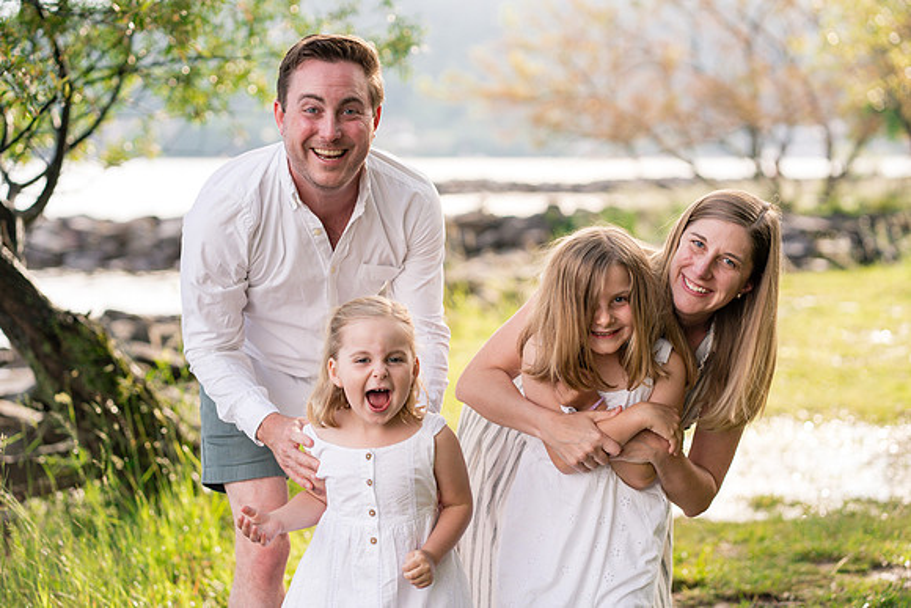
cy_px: 304
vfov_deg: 15.4
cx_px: 464
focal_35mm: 89
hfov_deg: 22.9
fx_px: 2245
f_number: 3.2
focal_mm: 85
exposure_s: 1/1600
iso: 800
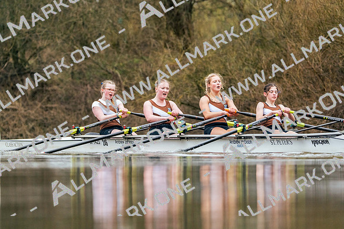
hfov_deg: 6.2
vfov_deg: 4.1
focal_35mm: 332
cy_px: 114
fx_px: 3173
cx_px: 172
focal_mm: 332
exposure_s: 1/2000
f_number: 6.3
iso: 4000
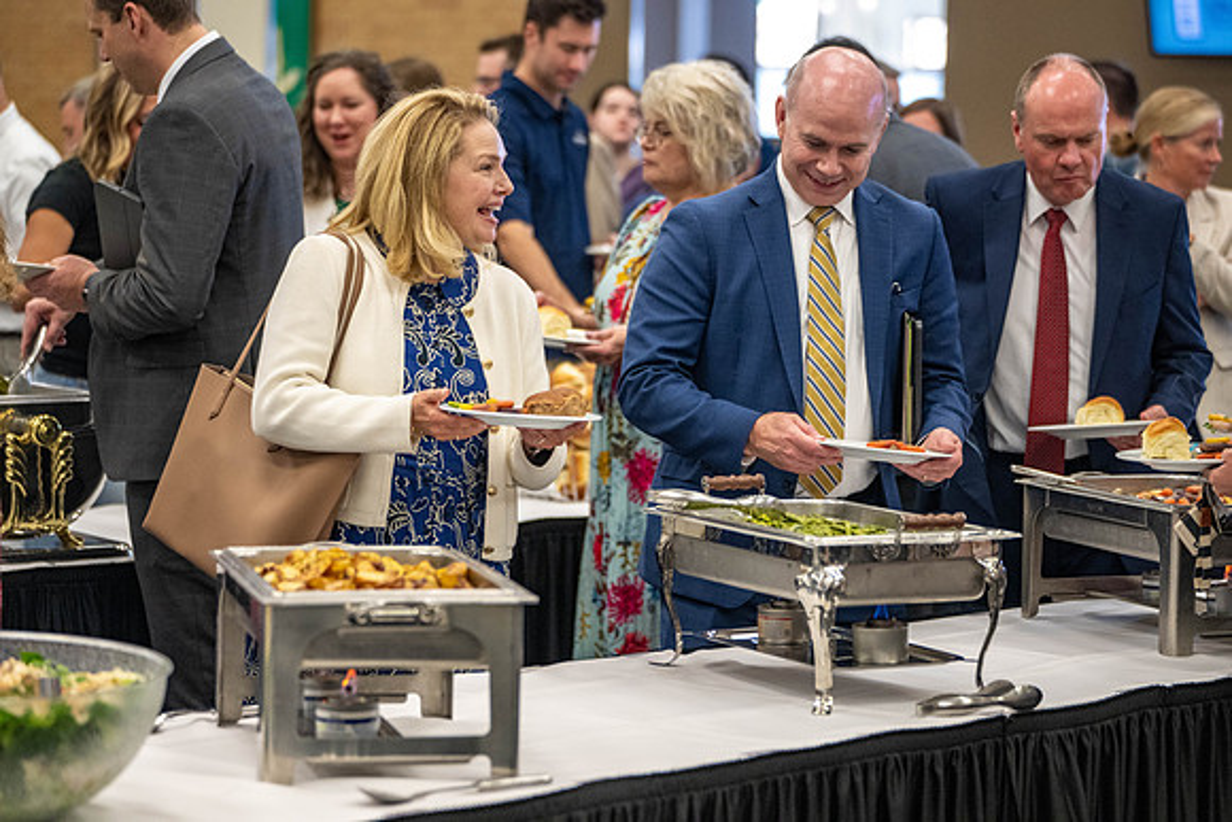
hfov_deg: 19.5
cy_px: 411
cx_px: 616
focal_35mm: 105
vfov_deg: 13.0
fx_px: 3594
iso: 2500
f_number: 2.8
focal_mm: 105
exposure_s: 1/250
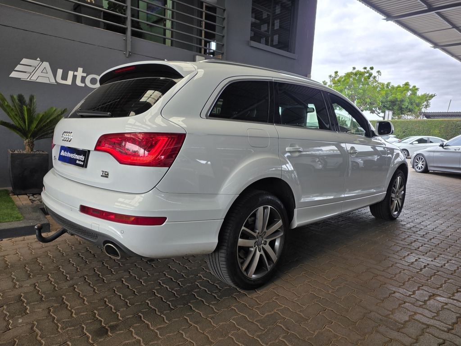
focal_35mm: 23
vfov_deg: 58.9
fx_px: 306
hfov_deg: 73.9
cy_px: 173
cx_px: 230
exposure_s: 1/100
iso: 40
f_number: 1.7
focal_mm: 6.25
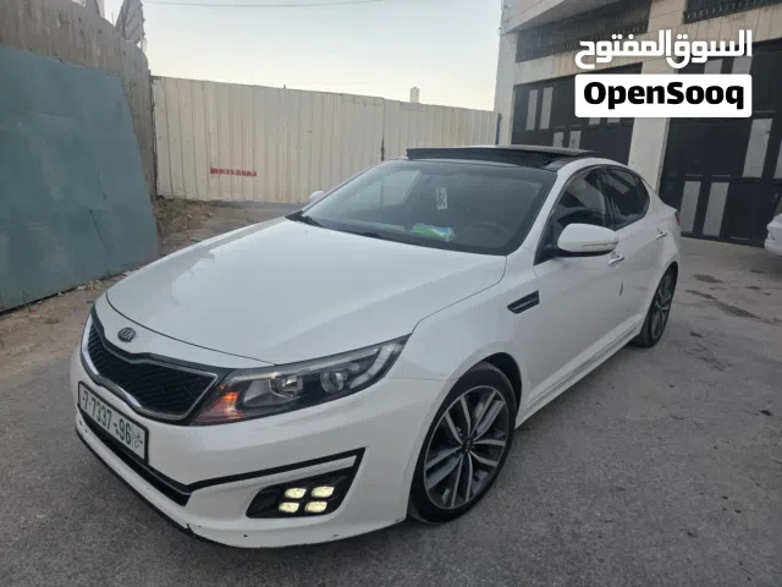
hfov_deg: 73.9
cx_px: 391
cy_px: 294
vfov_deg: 58.9
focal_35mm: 23
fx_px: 520
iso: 50
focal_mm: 6.3
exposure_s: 1/359
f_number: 1.7
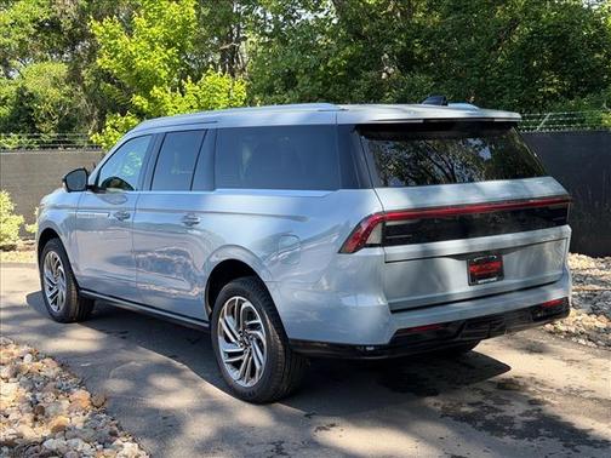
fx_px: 847
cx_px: 306
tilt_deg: -6.8
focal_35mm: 48
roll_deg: +3.9
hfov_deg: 39.7
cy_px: 229
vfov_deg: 30.3
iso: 64
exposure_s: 1/855
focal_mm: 6.76
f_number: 1.78
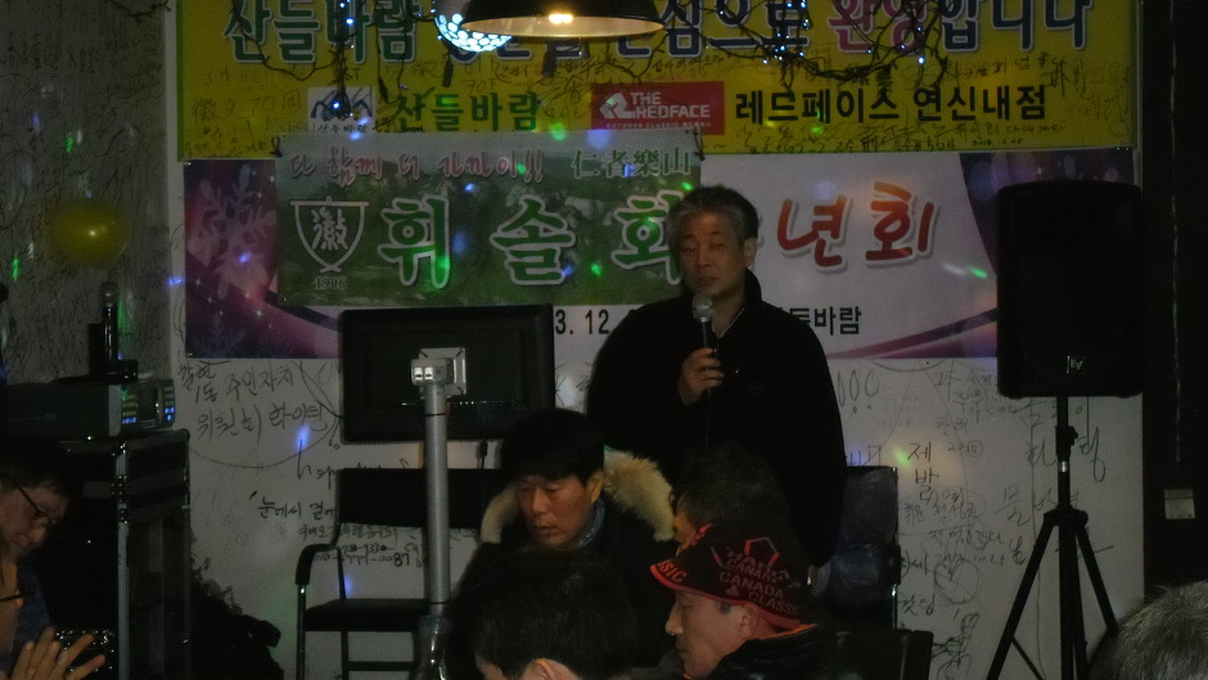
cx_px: 603
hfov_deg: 26.2
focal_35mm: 81
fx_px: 2595
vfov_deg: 14.9
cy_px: 298
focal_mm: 13.2
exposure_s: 1/60
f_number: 3.9
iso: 400
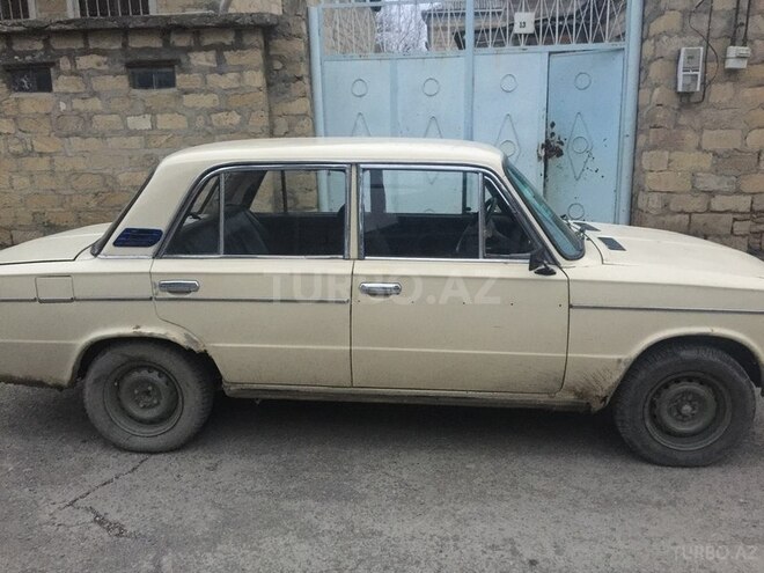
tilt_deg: -14.0
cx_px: 382
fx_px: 640
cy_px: 286
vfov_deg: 48.2
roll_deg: +2.3
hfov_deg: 61.7
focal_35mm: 29
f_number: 2.2
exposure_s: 1/8
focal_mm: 4.15
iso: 200
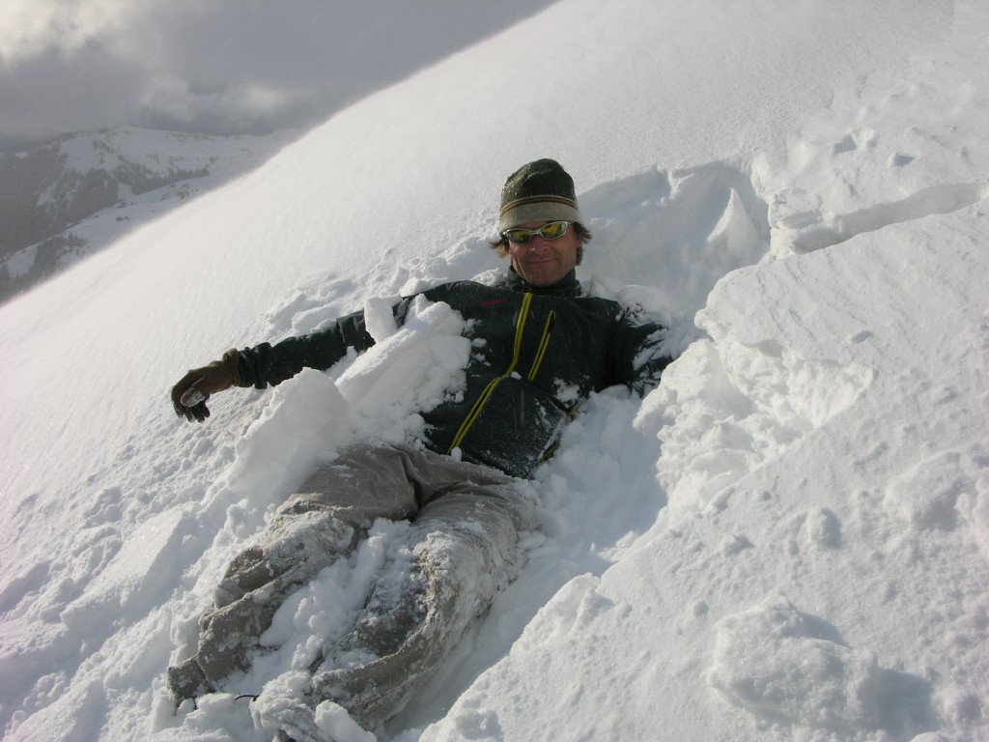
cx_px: 494
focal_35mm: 35
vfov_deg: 40.7
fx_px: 1000
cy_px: 371
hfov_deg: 52.6
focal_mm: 8.9
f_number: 7.1
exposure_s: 1/351
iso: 50
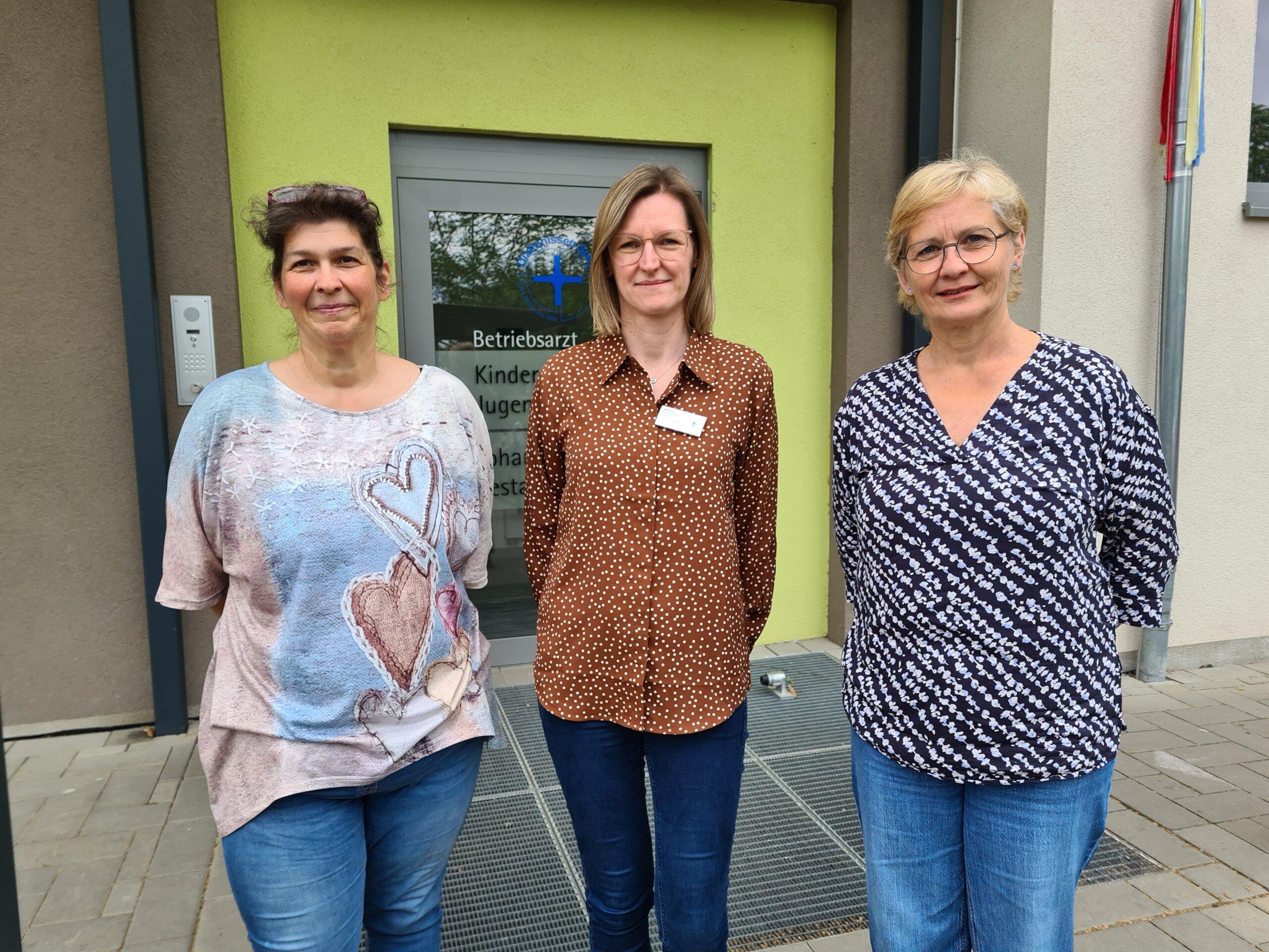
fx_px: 953
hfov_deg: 67.3
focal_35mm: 26
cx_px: 634
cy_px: 476
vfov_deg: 53.1
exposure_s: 1/532
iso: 50
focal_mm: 5.4
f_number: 1.8
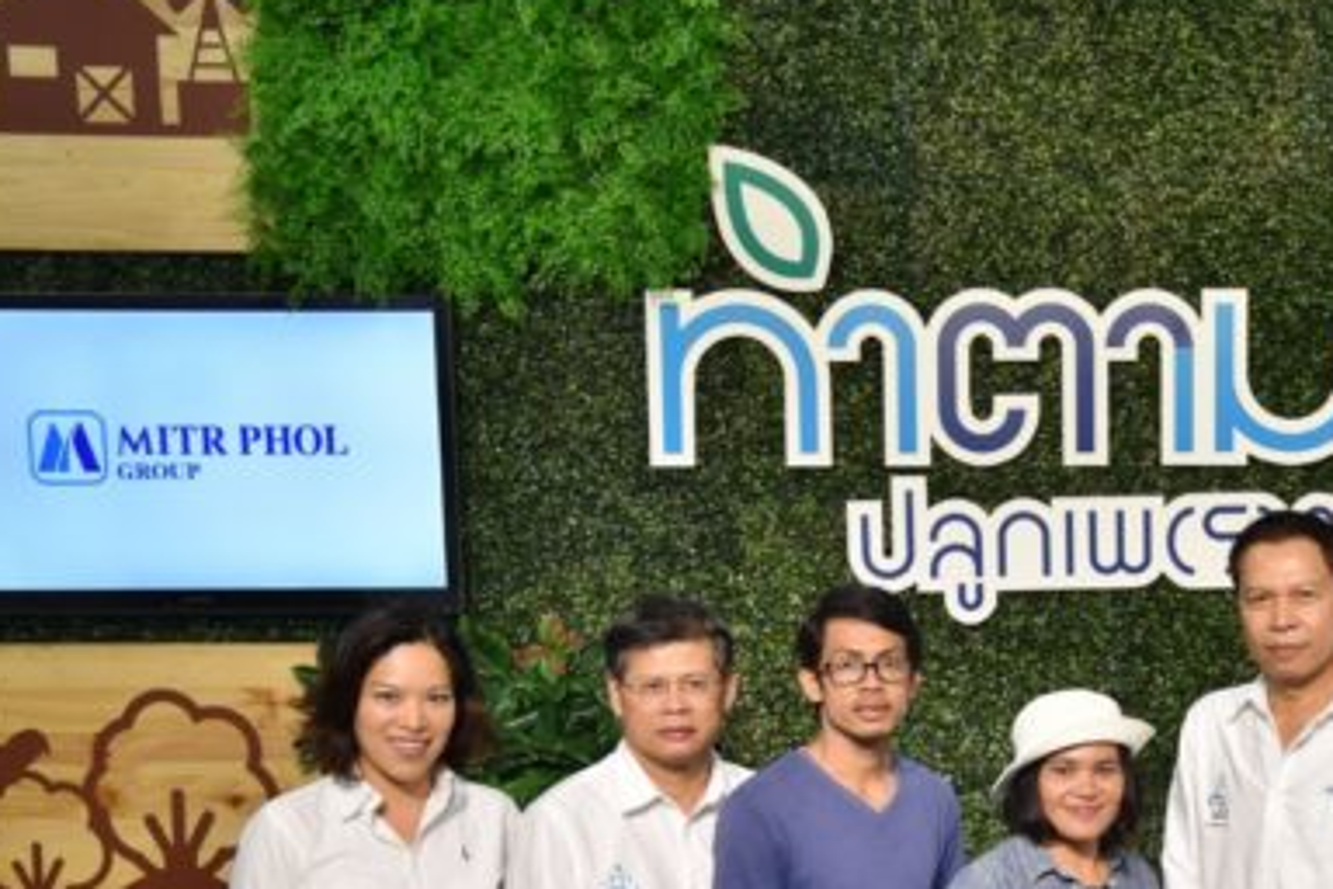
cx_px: 1135
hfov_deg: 27.3
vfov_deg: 18.7
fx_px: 2666
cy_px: 740
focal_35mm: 72
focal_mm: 38
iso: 800
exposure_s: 1/125
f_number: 4
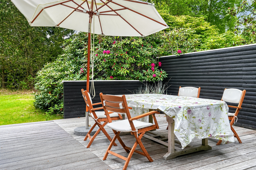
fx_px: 220
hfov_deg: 60.3
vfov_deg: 42.3
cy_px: 85
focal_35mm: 31
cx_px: 128
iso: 400
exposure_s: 1/40
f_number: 9
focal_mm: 31
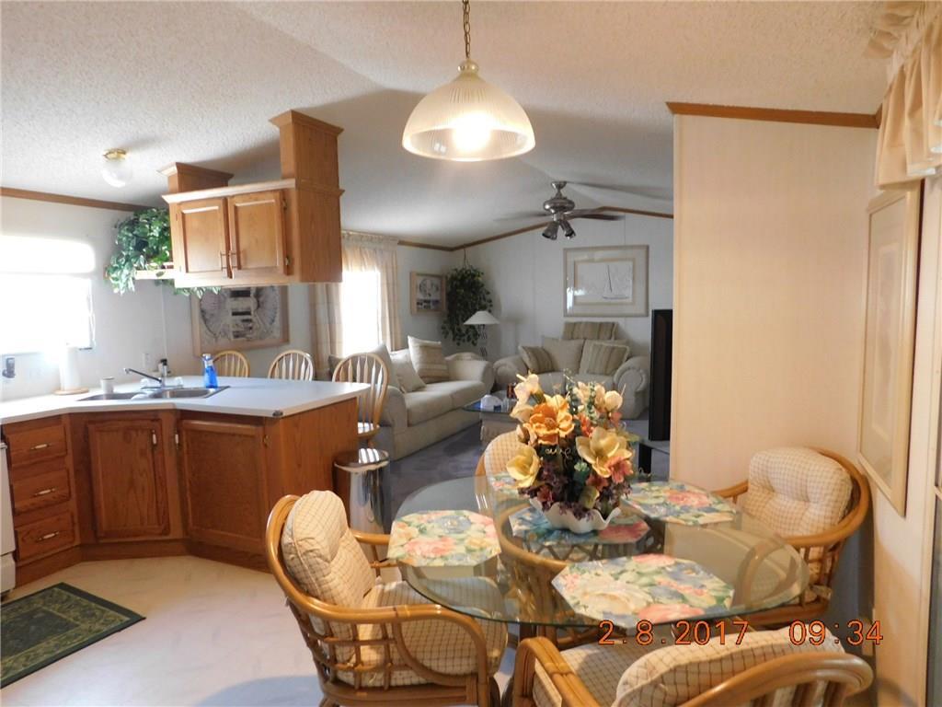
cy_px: 354
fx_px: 626
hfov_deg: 73.9
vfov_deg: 58.9
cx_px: 471
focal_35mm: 23
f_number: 3
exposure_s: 1/20
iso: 400
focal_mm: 4
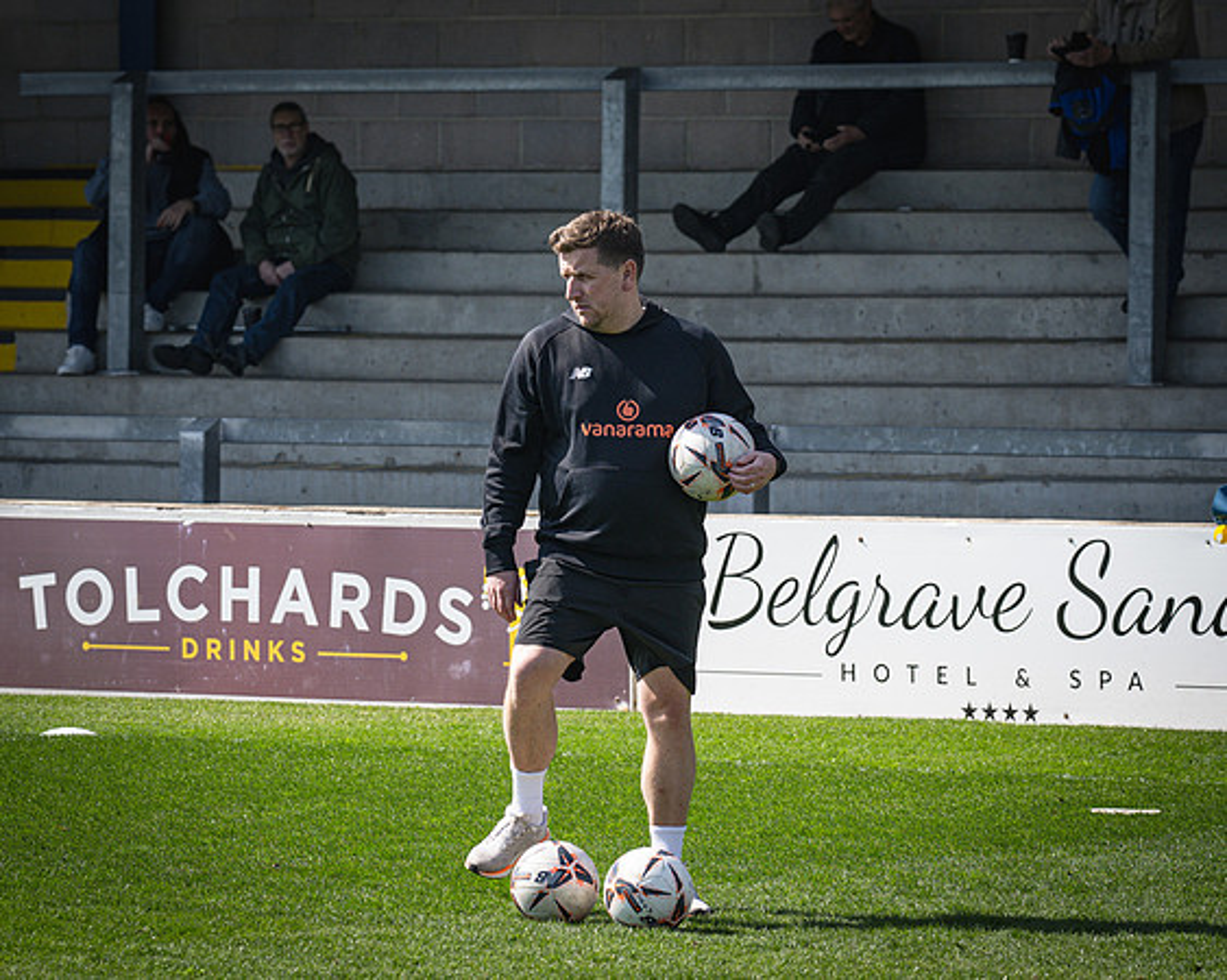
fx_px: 9089
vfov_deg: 6.2
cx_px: 641
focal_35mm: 250
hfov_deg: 7.7
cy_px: 539
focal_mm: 135
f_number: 5
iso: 200
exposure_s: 1/1000
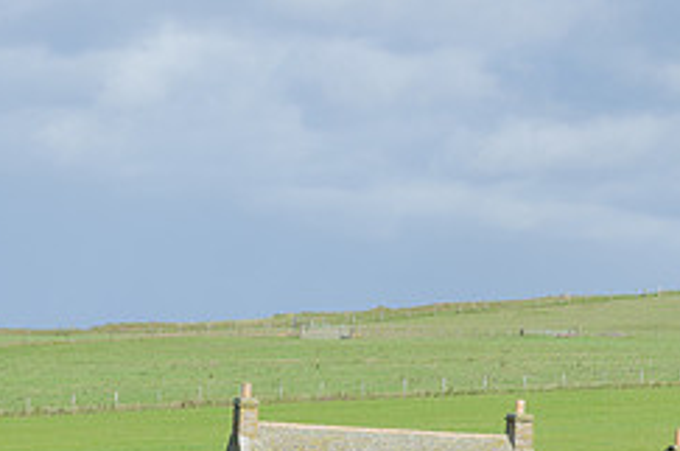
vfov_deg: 4.8
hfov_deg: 7.2
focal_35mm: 287
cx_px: 462
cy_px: 490
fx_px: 5410
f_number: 8
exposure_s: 1/250
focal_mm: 80
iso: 100
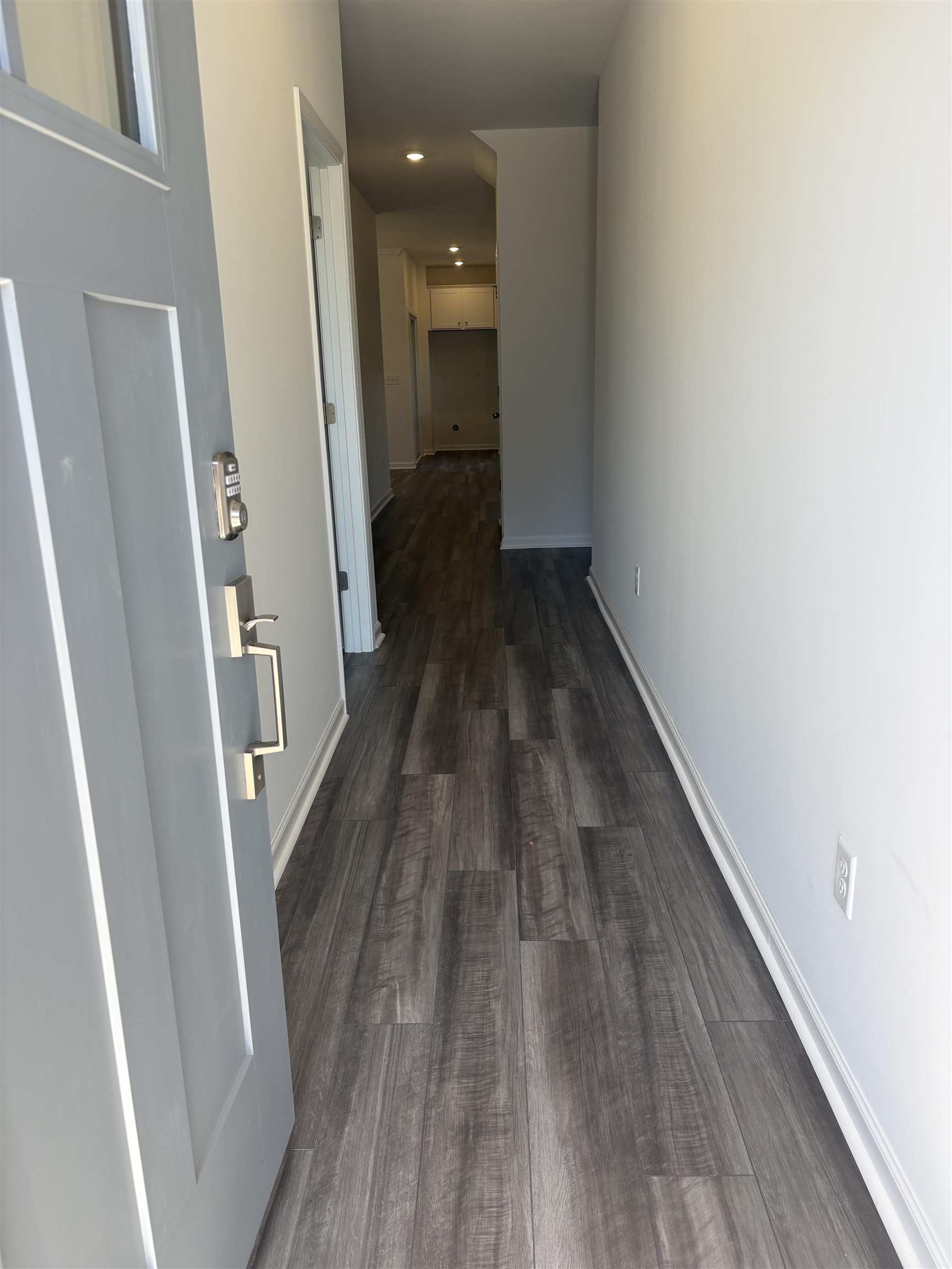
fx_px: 953
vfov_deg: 67.3
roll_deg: +1.1
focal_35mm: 26
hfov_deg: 53.1
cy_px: 634
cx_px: 476
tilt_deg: -15.1
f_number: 1.6
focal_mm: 5.96
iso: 40
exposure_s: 1/204
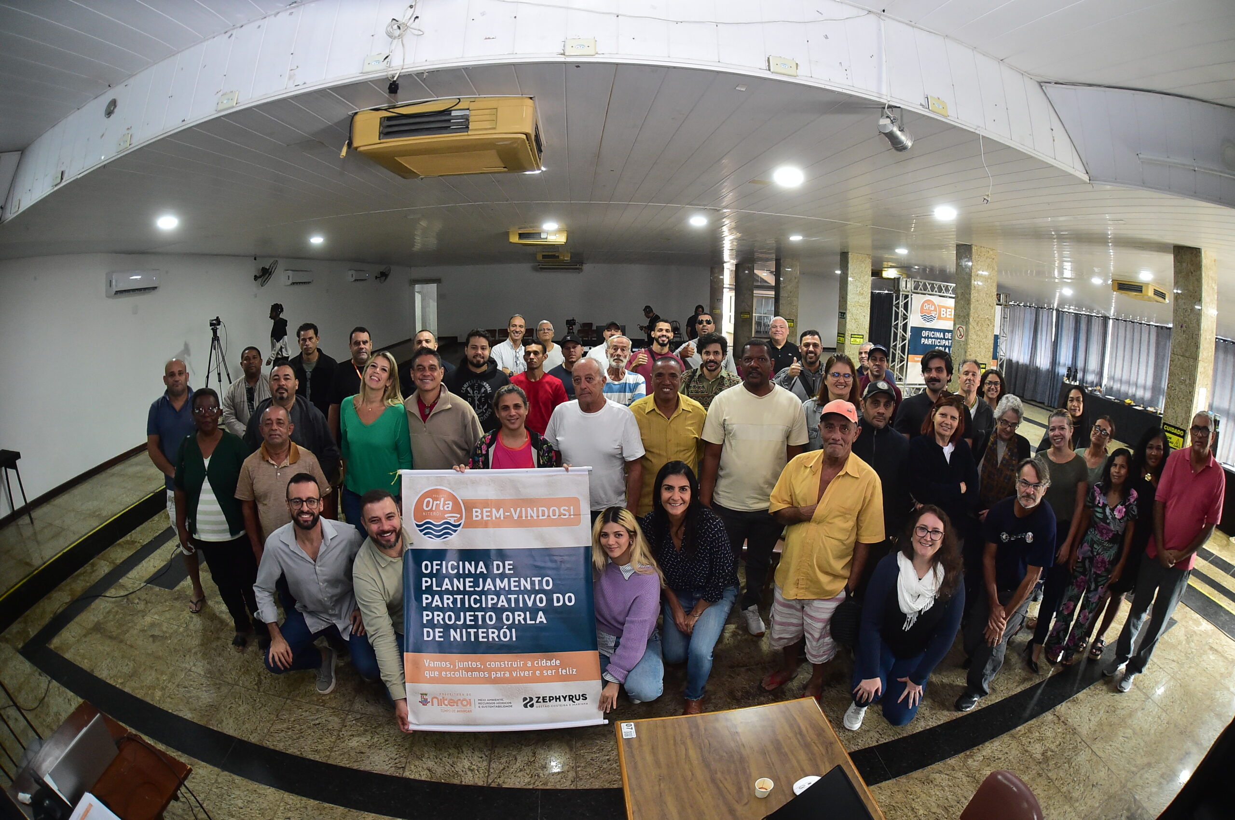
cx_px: 618
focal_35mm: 15
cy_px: 410
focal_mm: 15
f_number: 4
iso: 3200
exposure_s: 1/160
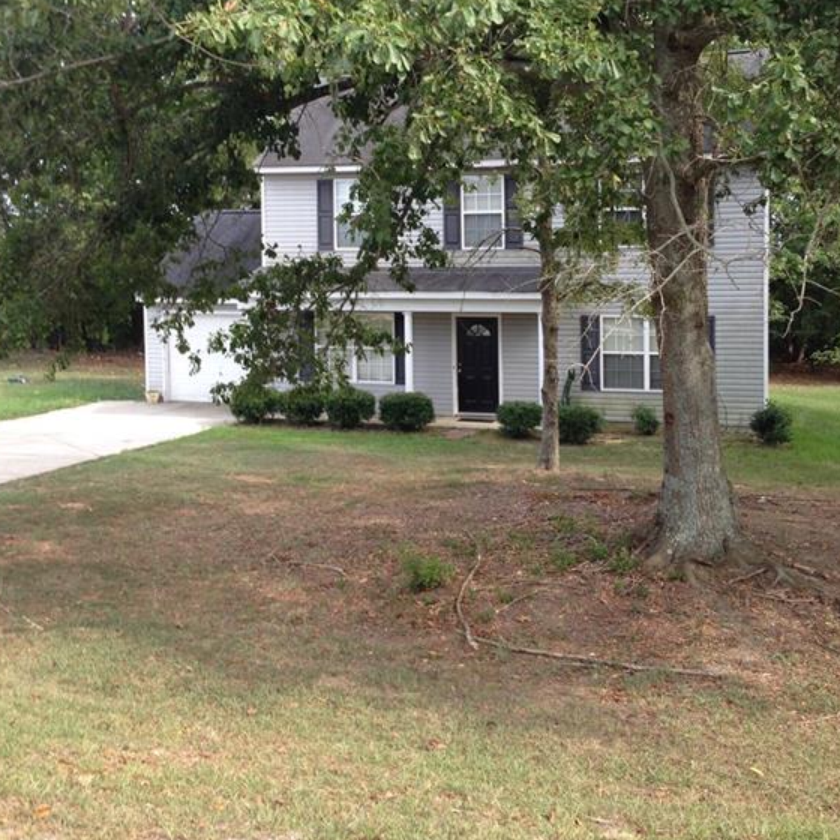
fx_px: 1098
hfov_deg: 41.9
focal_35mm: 40
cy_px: 324
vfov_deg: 41.6
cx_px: 416
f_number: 2.4
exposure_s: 1/272
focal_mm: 4.12
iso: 50
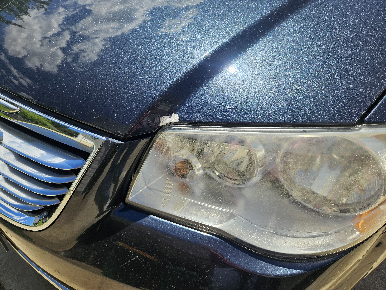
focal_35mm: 23
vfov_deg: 58.9
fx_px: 256
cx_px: 193
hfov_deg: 73.9
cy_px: 145
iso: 40
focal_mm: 5.4
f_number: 1.8
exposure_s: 1/2000
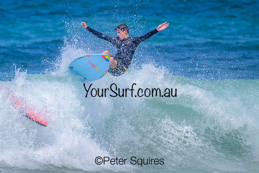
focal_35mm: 959
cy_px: 83
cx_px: 126
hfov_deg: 2.1
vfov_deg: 1.4
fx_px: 6903
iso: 720
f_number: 11
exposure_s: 1/2000
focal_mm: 800
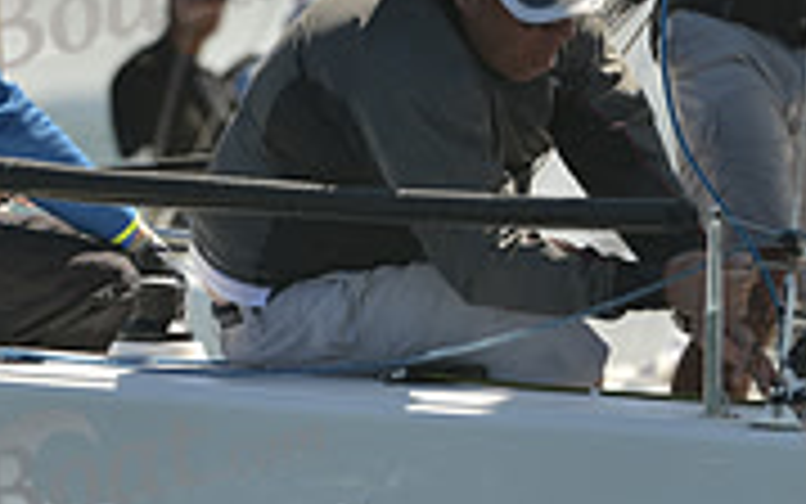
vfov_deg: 1.2
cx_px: 563
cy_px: 205
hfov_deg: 1.9
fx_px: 23995
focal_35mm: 1092
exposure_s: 1/1250
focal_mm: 330
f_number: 7.1
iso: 280
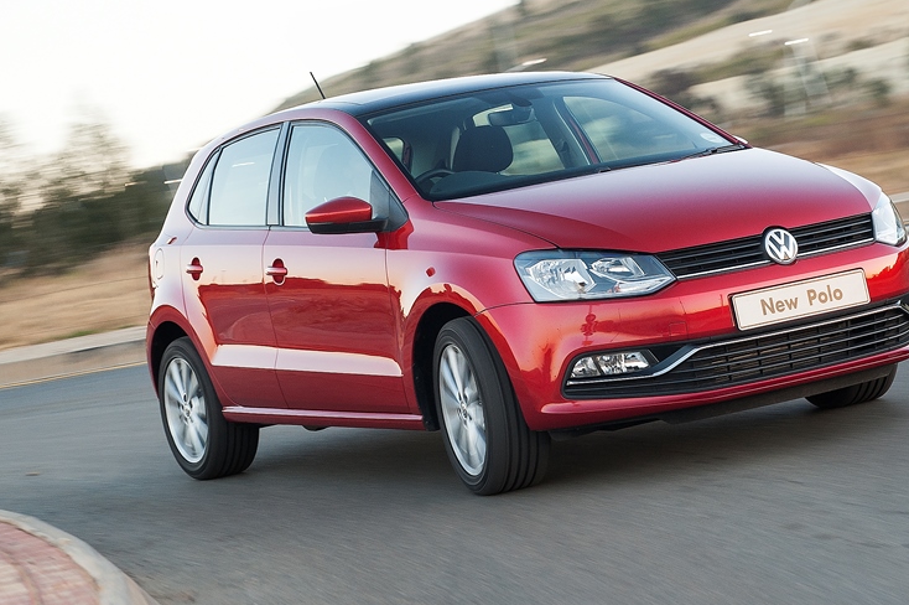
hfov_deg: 30.1
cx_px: 476
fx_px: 1690
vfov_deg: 20.3
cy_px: 302
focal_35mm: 67
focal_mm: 48
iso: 320
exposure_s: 1/50
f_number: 6.3
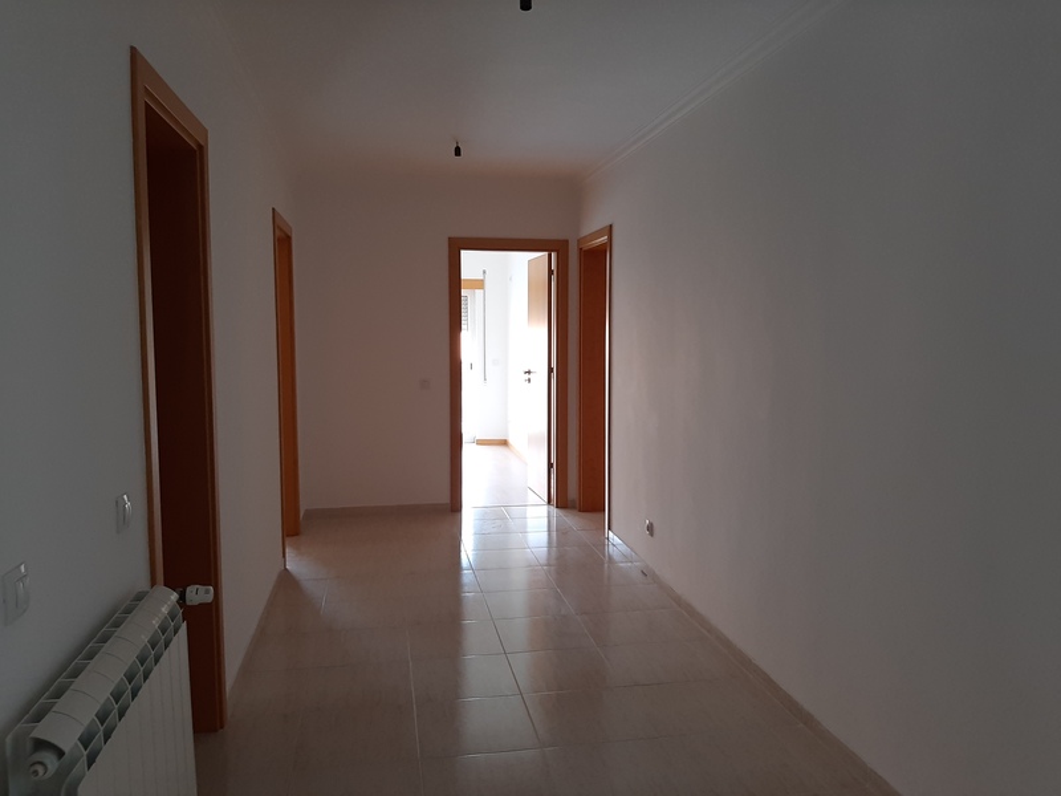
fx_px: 828
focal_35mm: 27
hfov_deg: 65.3
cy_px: 398
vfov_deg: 51.4
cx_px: 530
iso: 100
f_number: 1.7
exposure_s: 1/50
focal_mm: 3.93
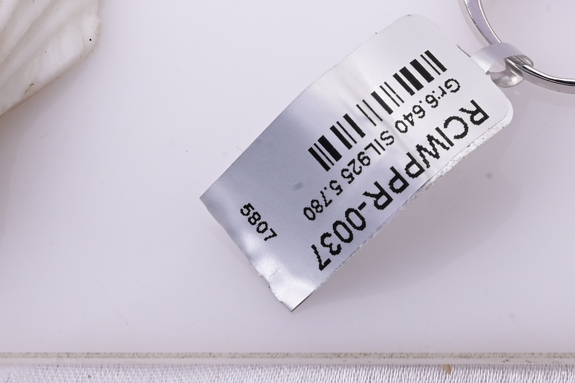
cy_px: -51
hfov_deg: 9.9
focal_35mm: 207
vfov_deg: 6.6
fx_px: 3306
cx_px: 583
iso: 640
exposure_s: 1/80
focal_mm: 70
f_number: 20
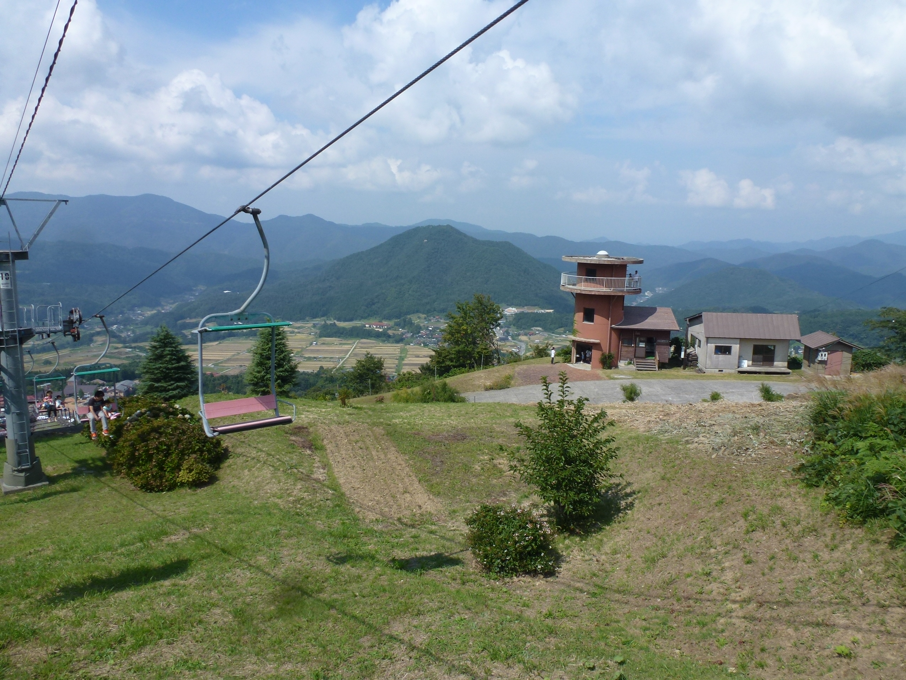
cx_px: 453
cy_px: 340
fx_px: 628
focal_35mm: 24
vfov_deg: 56.8
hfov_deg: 71.6
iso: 100
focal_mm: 4.3
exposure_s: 1/1000
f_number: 4
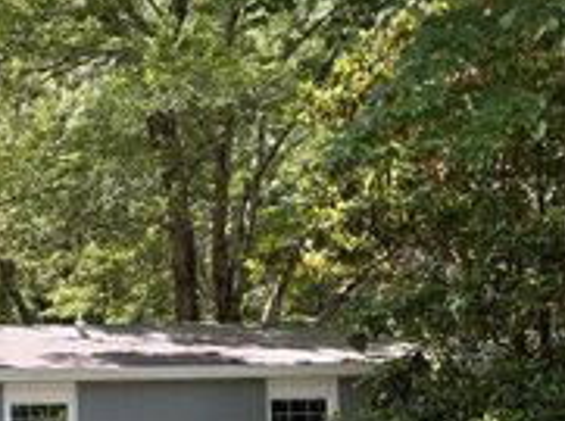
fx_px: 1173
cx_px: -75
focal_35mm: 72
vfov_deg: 19.6
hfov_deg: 25.0
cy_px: 444
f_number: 1.6
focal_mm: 5.96
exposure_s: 1/190
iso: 40
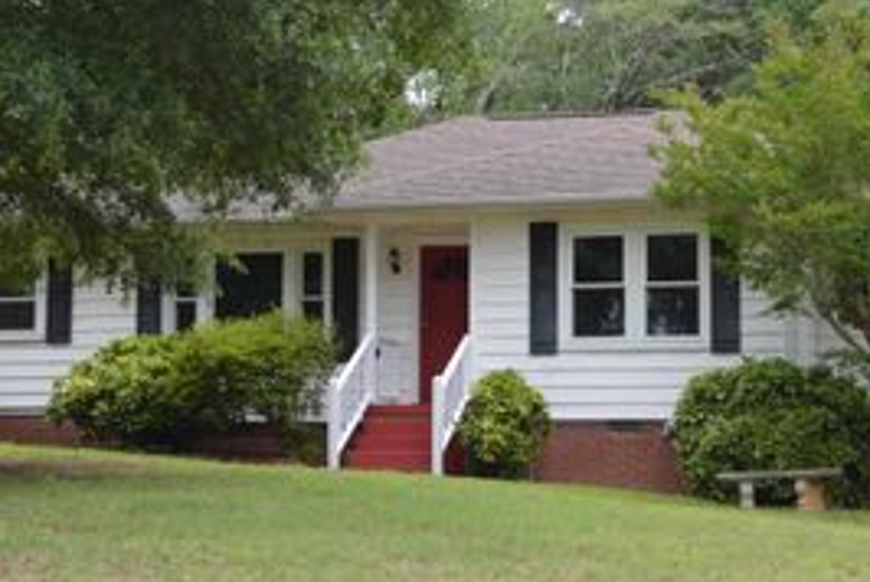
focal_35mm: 90
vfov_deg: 15.2
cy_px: 268
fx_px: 2177
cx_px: 576
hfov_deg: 22.5
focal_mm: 32
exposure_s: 1/125
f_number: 5.6
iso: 100
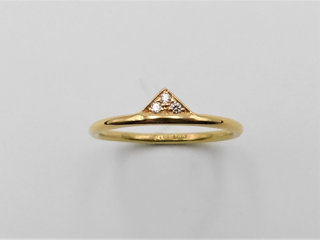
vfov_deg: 58.9
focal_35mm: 23
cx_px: 160
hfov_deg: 73.9
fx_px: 213
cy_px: 120
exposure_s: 1/1250
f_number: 3
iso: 400
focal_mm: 4
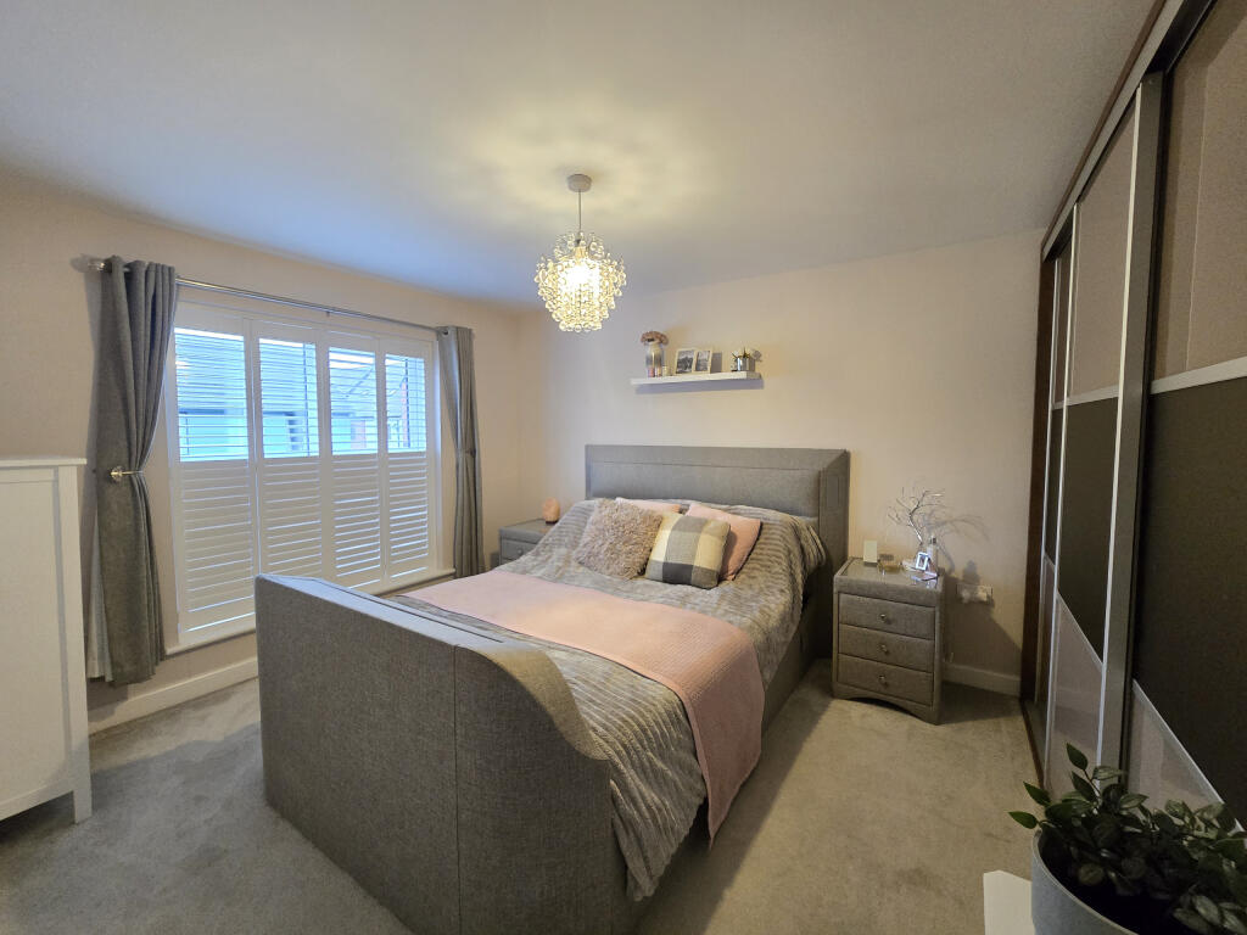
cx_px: 624
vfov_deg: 89.9
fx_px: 468
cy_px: 468
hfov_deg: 106.2
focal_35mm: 13
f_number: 2.2
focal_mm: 2.2
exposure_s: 1/50
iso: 640
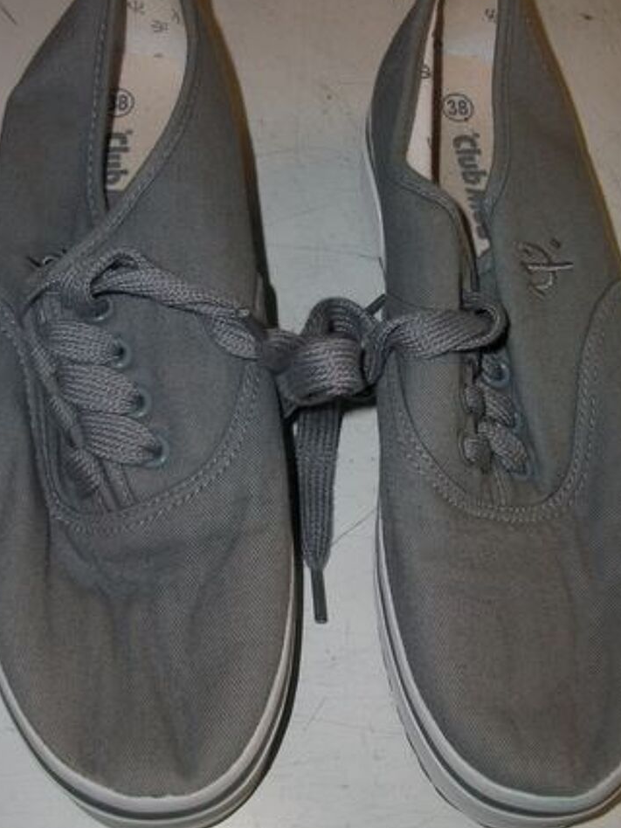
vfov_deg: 42.1
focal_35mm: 45
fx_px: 1076
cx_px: 327
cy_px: 389
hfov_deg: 32.2
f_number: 2.9
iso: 80
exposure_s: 1/40
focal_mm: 5.7
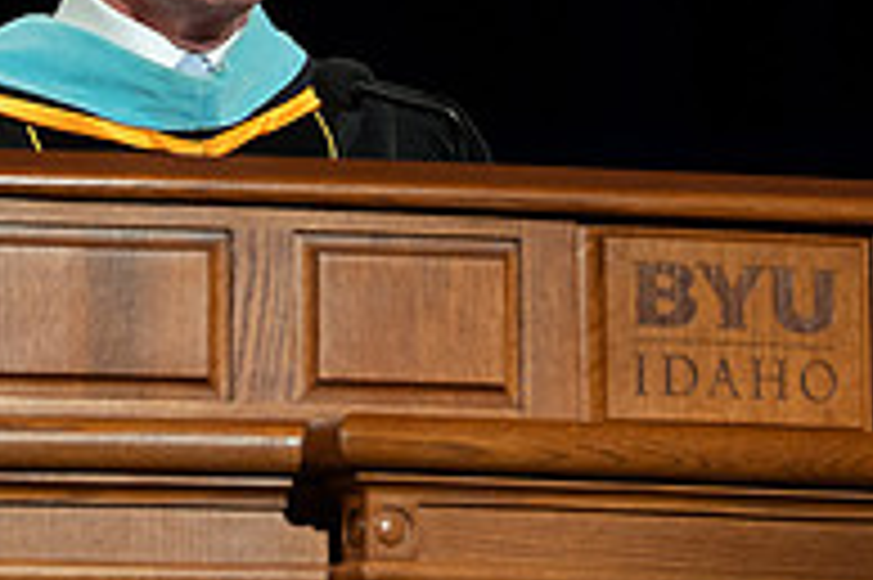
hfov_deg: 2.6
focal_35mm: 787
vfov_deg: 1.7
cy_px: -117
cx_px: 284
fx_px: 19068
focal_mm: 200
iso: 1250
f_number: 3.5
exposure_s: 1/200
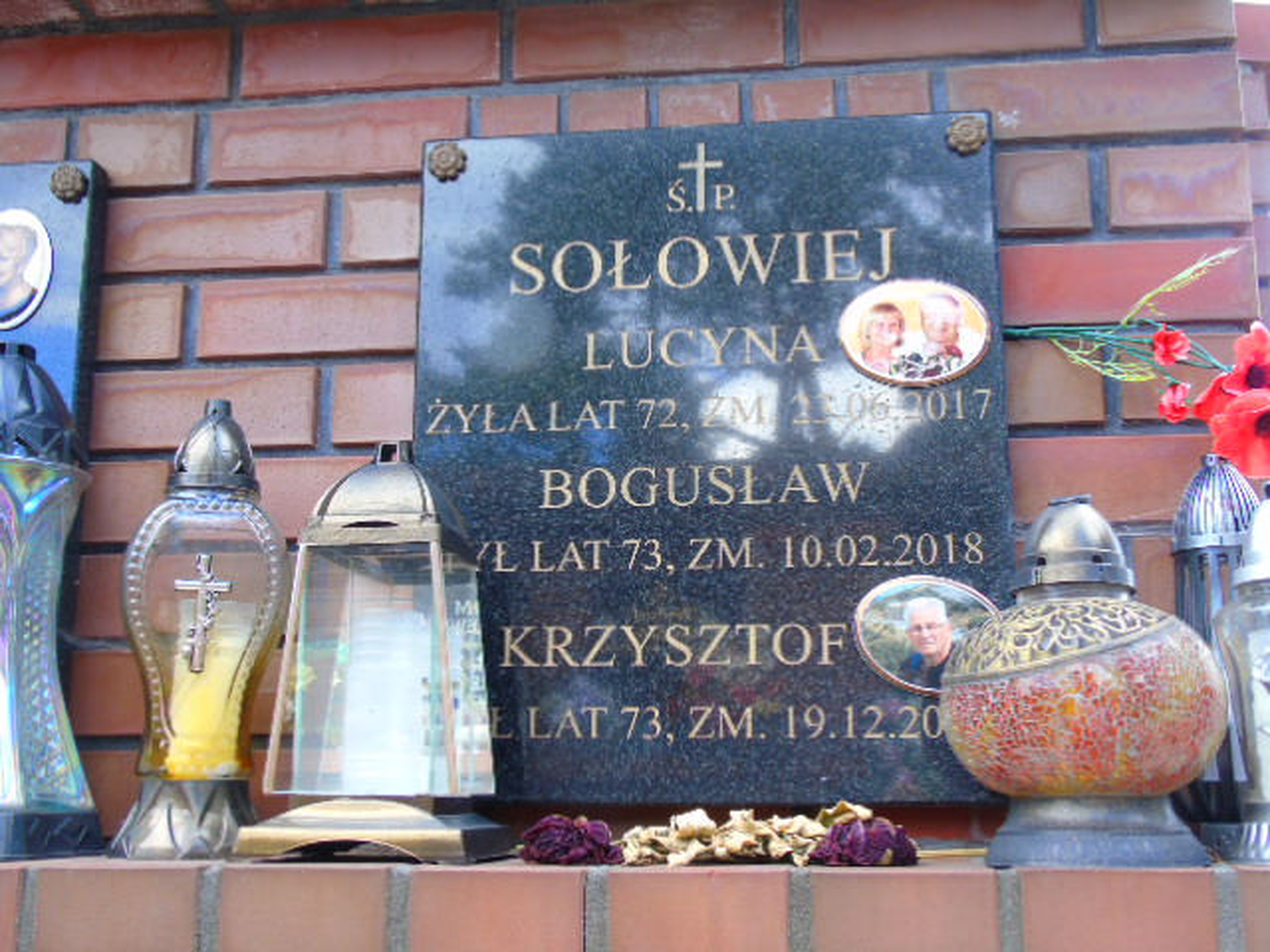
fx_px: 1468
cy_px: 476
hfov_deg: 46.8
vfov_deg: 36.0
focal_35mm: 40
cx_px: 635
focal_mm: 7.1
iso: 80
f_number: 3.9
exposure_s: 1/50
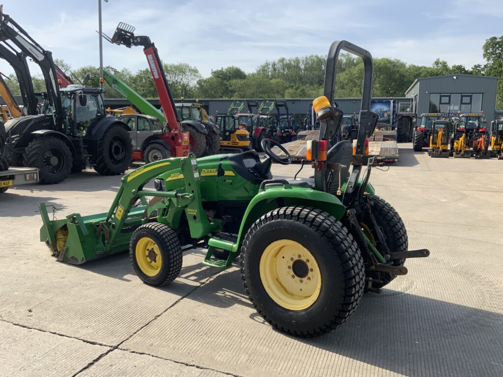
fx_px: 421
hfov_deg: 61.7
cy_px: 188
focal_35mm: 29
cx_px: 252
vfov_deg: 48.2
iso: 16
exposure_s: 1/1250
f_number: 1.8
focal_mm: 3
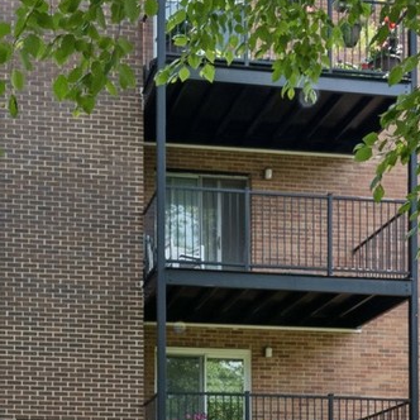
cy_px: 434
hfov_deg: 29.3
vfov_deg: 27.6
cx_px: 132
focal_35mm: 58
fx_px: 796
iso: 200
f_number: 9.5
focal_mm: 14
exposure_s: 1/125
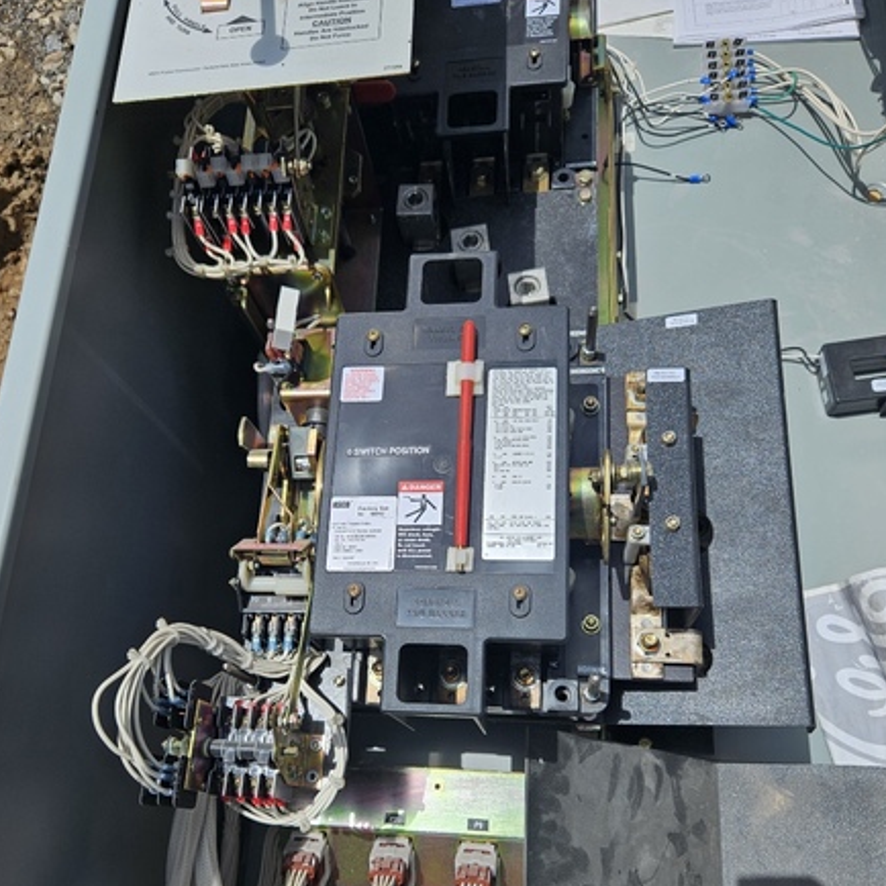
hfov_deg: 54.0
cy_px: 541
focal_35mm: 30
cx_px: 412
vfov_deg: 53.6
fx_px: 869
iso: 25
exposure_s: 1/4131
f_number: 1.8
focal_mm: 5.4
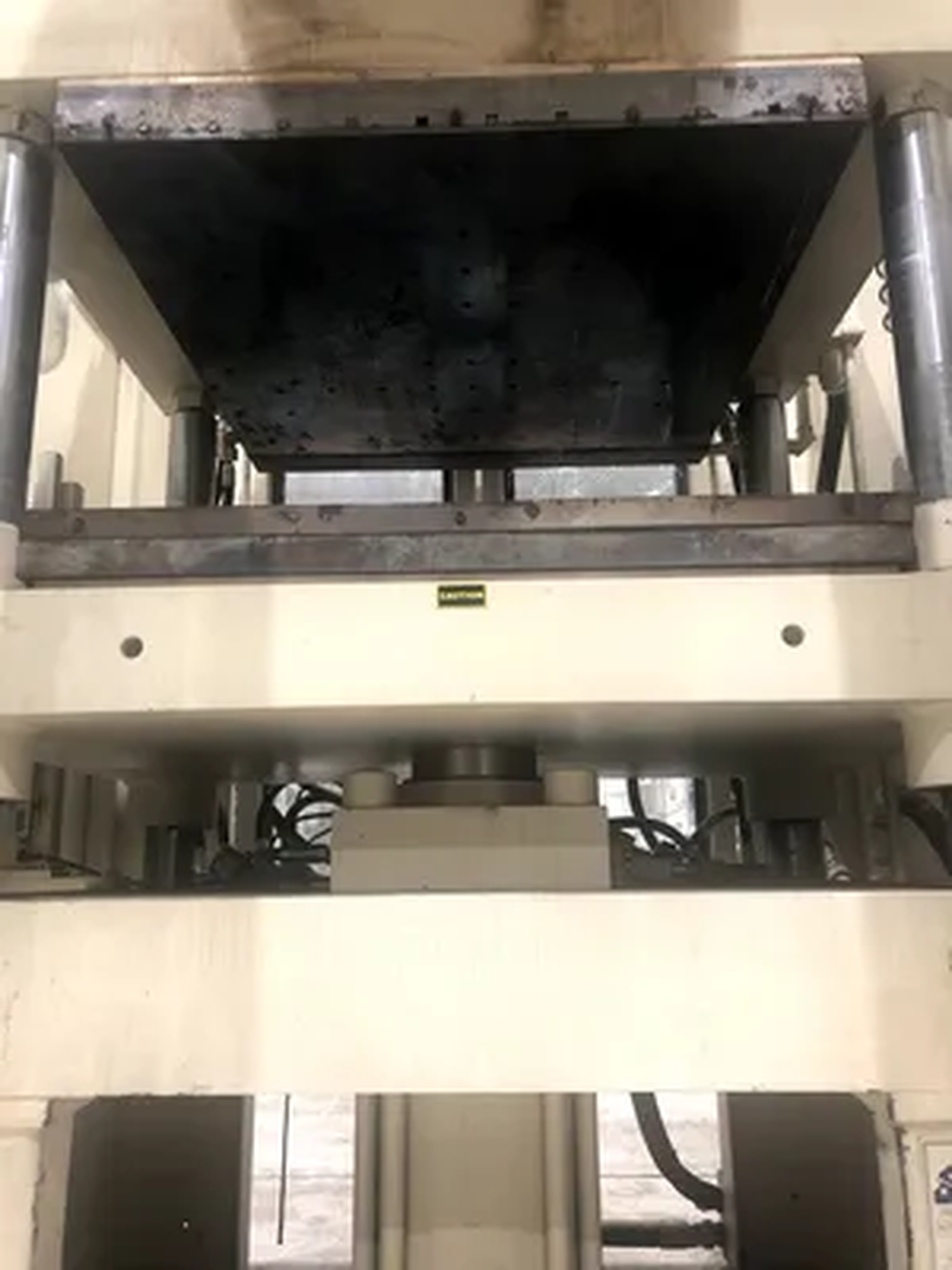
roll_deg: -0.3
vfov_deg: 63.4
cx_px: 476
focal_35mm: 28
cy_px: 635
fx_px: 1027
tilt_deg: +13.8
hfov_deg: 49.7
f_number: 1.8
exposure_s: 1/15
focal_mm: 4
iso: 50
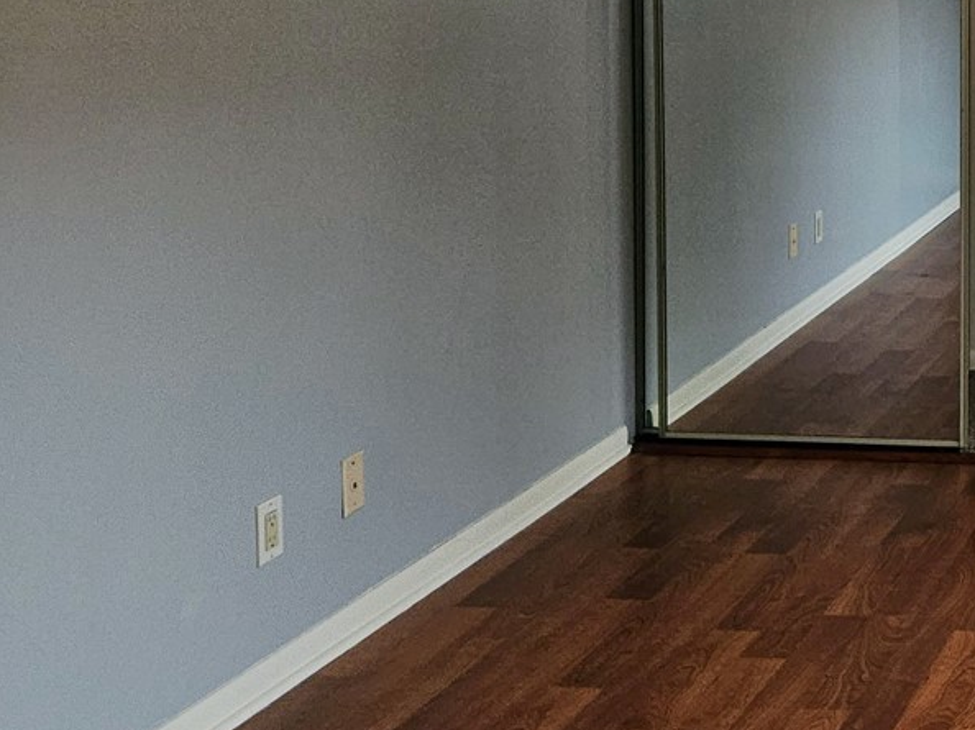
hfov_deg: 26.6
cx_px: 1257
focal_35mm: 62
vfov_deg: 22.9
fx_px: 1746
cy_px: 46
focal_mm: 5.4
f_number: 1.8
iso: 100
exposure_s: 1/24
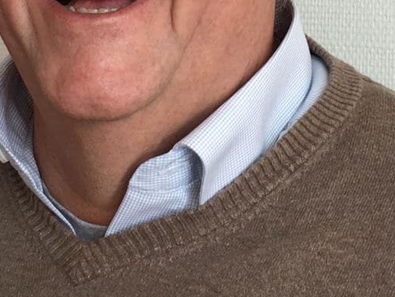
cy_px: -63
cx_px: 192
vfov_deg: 12.9
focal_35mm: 112
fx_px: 1278
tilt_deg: +4.2
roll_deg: -1.9
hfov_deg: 17.6
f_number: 2.2
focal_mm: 4.15
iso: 32
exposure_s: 1/33
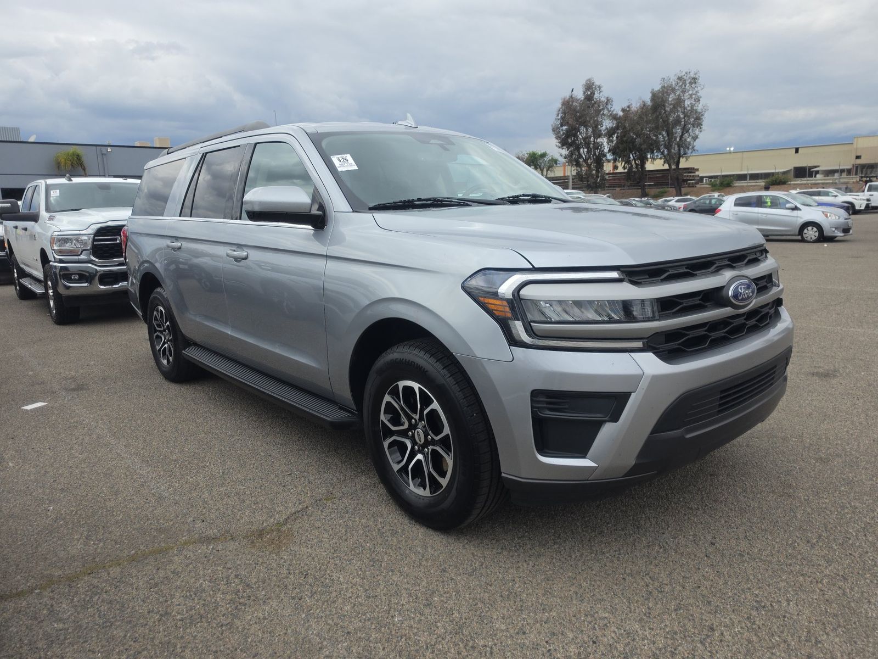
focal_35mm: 23
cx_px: 439
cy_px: 330
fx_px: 583
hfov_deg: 73.9
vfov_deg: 58.9
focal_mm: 6.5
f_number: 1.4
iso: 63
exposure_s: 1/4143
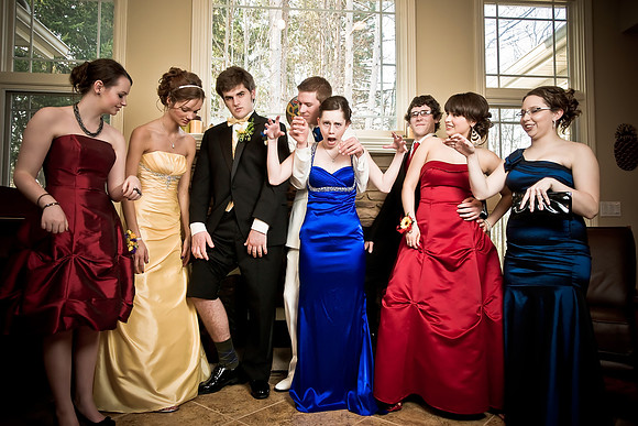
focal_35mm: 24
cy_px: 213
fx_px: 425
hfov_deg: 73.7
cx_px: 319
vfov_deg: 53.2
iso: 400
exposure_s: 1/60
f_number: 5.6
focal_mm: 24
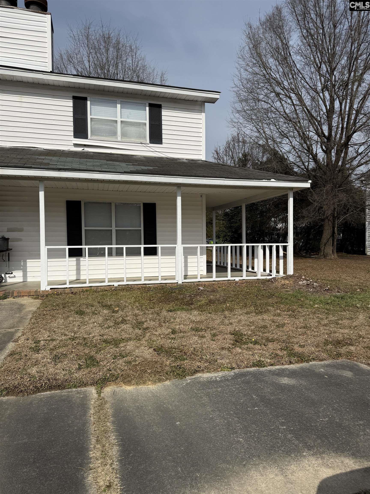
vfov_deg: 71.6
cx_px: 185
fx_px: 342
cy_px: 247
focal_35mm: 24
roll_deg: -0.1
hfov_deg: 56.8
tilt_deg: -0.9
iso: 80
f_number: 1.78
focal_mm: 6.76
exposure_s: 1/11905
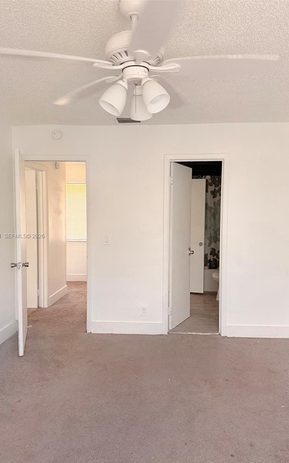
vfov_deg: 70.4
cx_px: 148
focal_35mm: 26
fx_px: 328
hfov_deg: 47.6
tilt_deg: -1.8
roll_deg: -1.6
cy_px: 236
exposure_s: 1/60
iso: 320
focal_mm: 6.76
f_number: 1.78
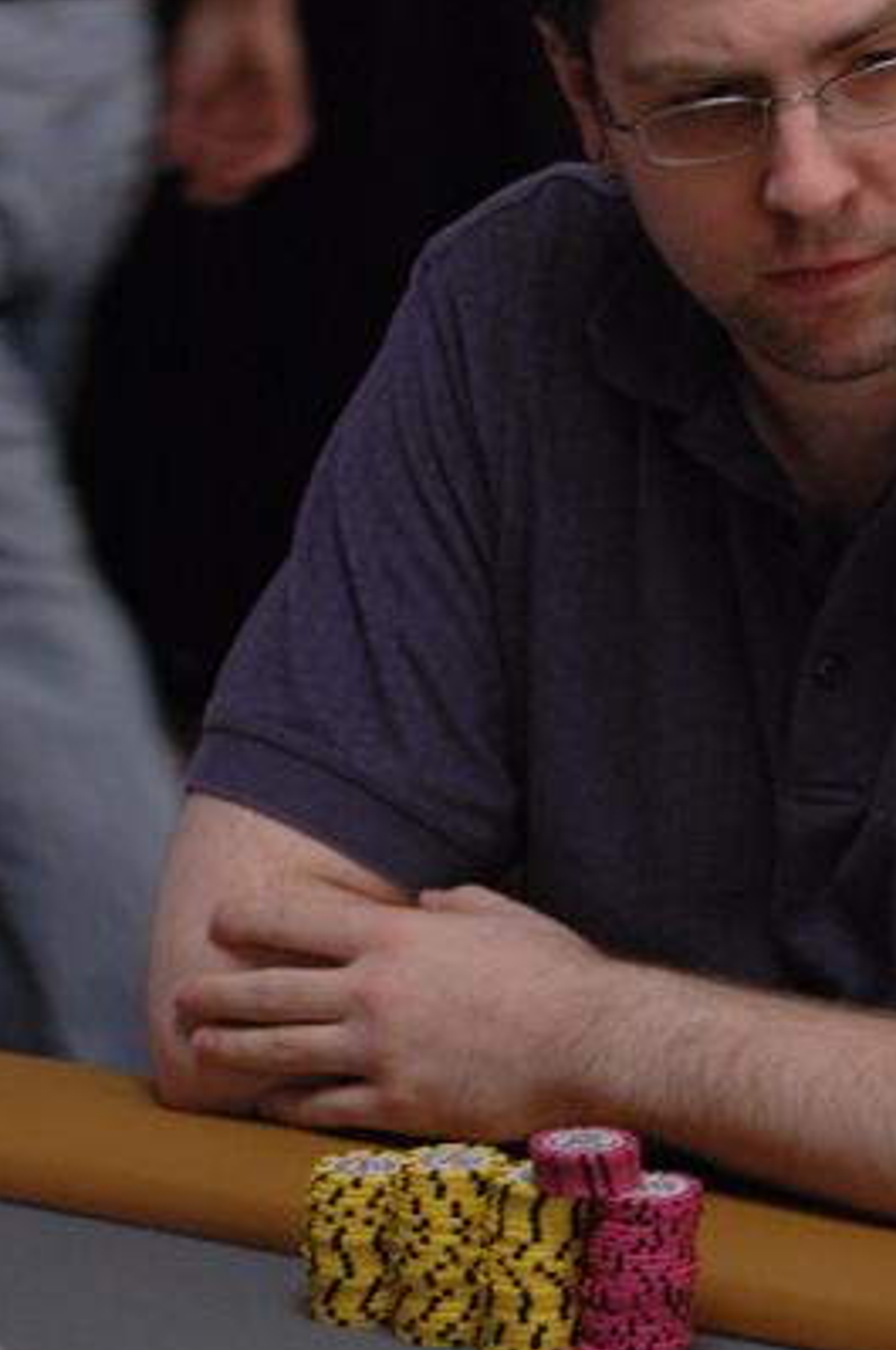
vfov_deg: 11.2
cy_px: 797
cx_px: 771
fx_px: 6887
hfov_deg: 7.4
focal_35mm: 184
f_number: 4
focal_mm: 70
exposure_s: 1/50
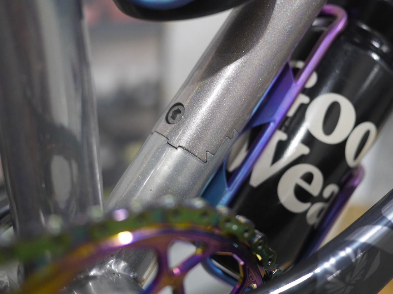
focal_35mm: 40
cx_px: 196
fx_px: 454
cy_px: 147
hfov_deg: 46.8
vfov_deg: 36.0
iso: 800
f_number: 1.7
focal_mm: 20
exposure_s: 1/60
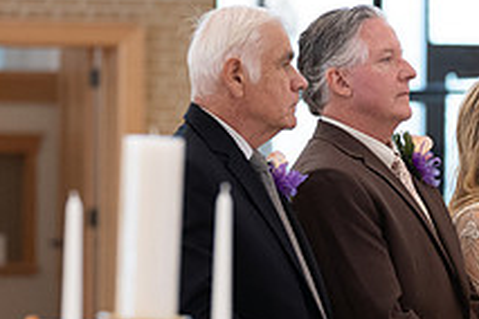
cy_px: 349
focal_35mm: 381
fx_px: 5069
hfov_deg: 5.4
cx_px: 573
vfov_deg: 3.6
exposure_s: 1/125
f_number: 4
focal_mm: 140
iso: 2500
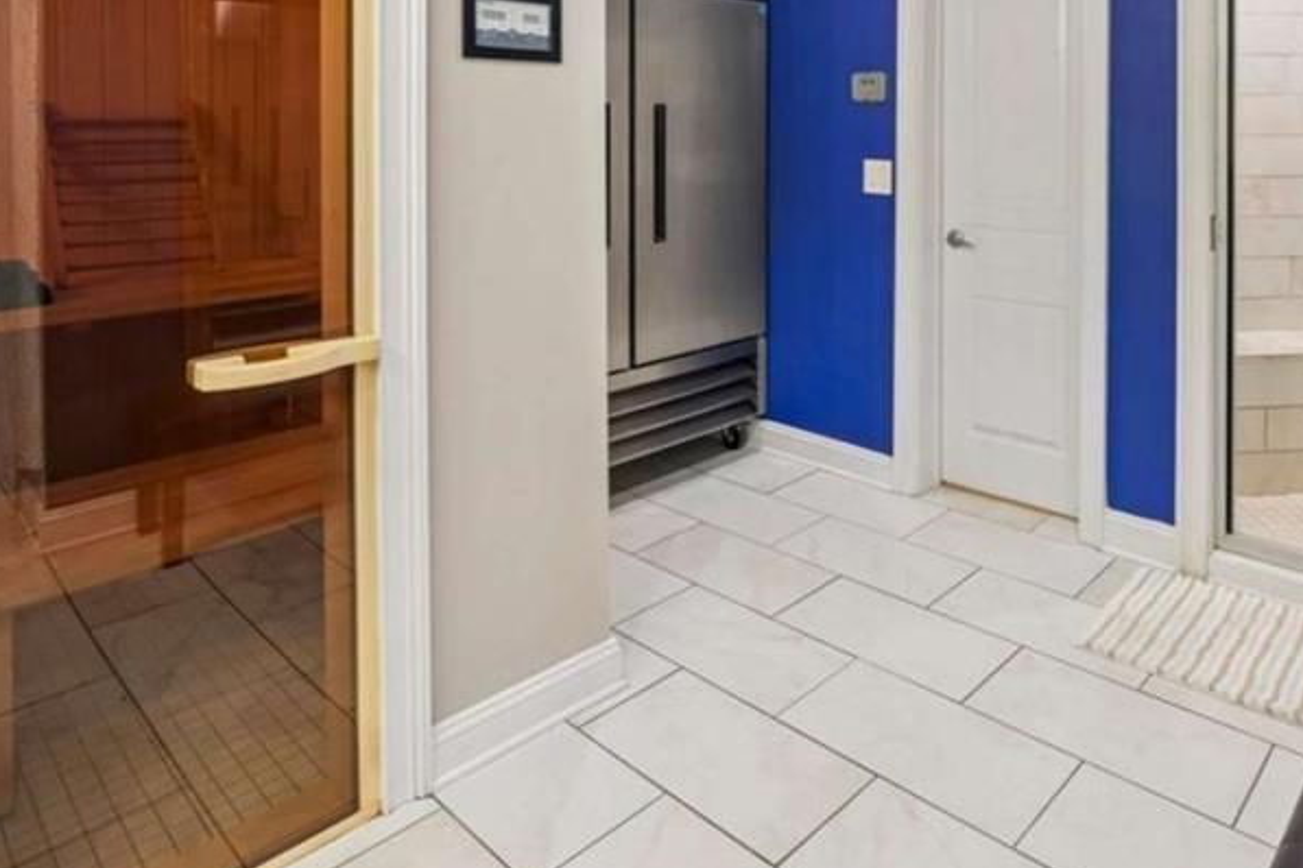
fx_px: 869
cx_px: 860
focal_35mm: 24
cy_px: 144
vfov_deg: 49.3
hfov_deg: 71.7
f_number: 8
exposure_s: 1/8
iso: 320
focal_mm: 14
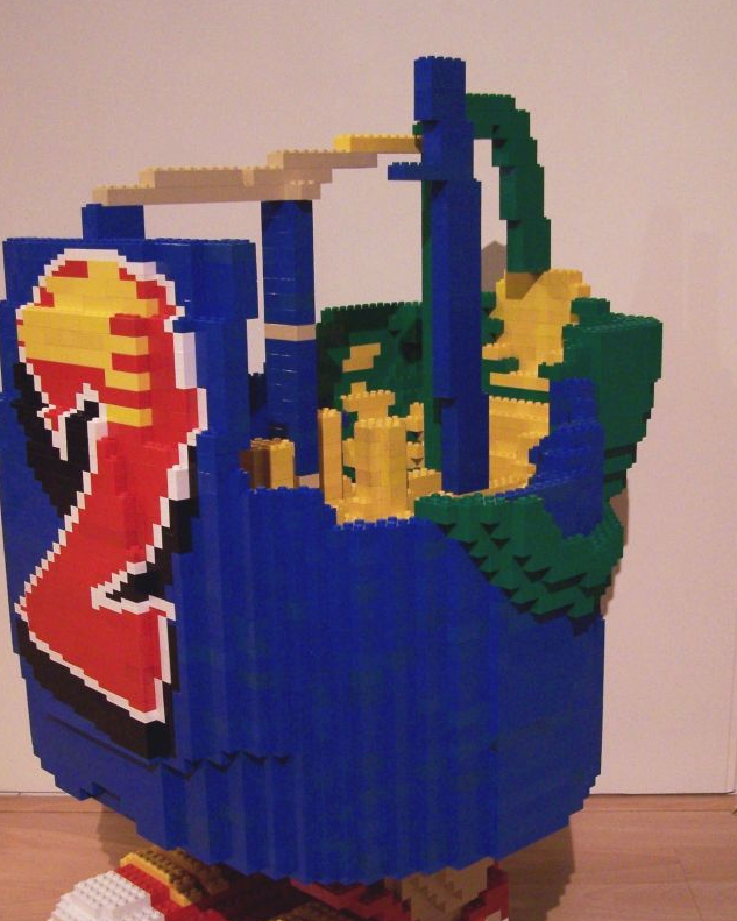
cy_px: 572
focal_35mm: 48
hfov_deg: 31.4
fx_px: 1308
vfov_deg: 38.5
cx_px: 340
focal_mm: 6.3
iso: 140
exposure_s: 1/8
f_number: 2.8
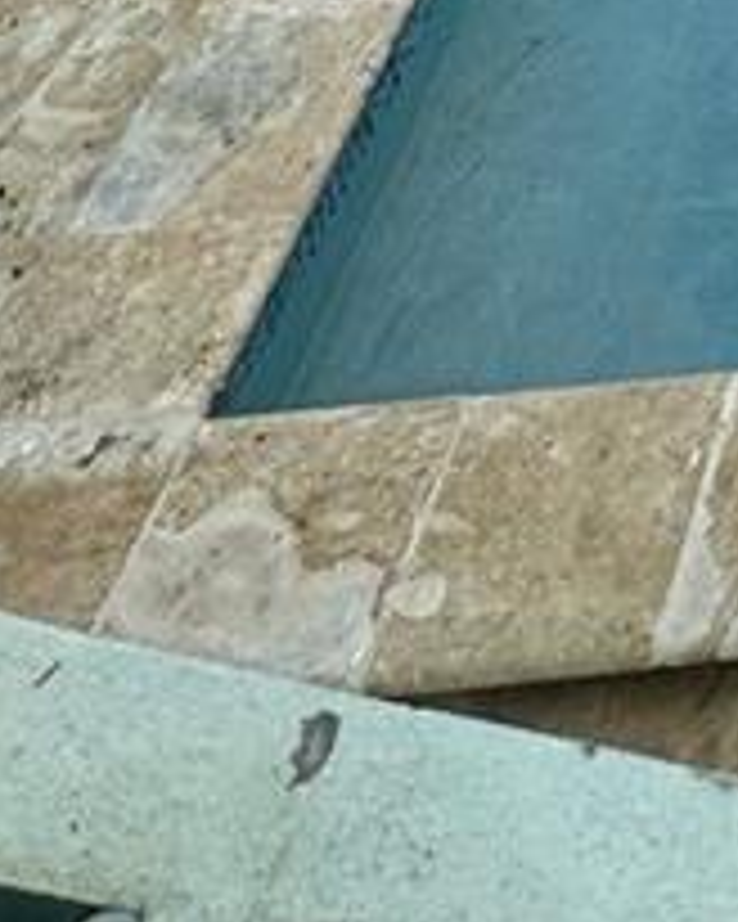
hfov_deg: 14.0
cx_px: 1719
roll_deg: -1.8
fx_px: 2184
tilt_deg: -18.1
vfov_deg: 13.9
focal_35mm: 80
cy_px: -1435
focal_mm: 2.22
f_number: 2.2
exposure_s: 1/2747
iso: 40
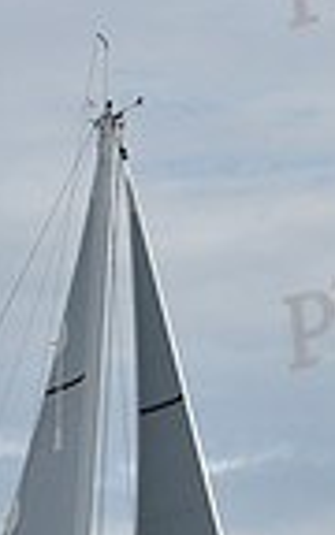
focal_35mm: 370
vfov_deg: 5.7
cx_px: 91
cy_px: 520
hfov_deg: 3.5
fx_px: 5405
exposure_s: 1/1000
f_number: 10
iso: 320
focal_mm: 90
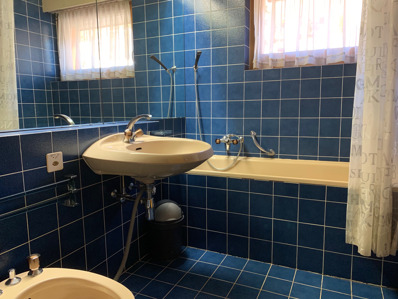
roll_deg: +1.3
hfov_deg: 67.3
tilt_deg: -7.2
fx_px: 299
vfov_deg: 53.1
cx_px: 199
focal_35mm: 26
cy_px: 150
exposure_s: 1/50
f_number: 1.8
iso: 250
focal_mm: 4.25
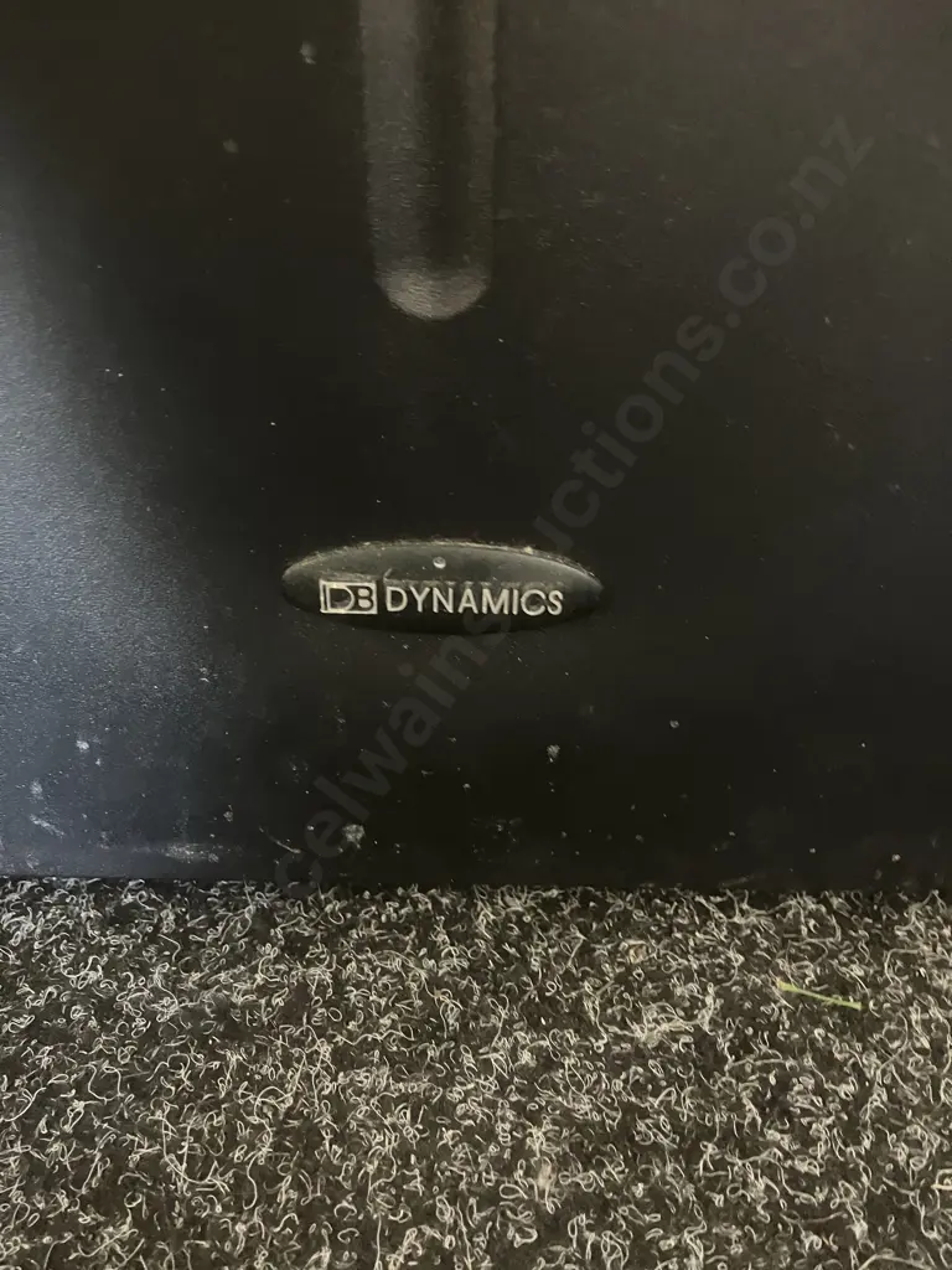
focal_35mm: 28
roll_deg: +1.4
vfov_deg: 63.4
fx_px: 1027
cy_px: 635
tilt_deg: -33.4
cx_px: 476
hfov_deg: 49.7
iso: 1000
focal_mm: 3.99
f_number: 1.8
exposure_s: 1/17
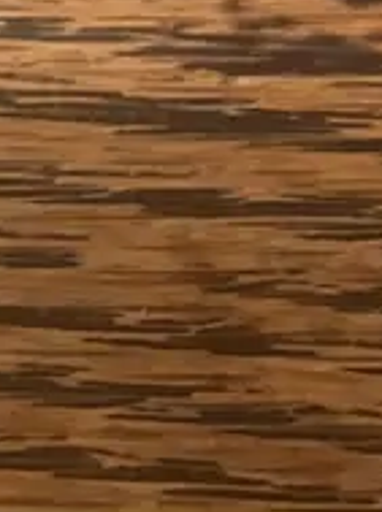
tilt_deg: -60.1
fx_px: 2244
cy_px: -604
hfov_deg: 9.2
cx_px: -347
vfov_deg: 11.4
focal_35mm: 152
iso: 160
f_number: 1.8
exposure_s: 1/50
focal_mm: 3.99
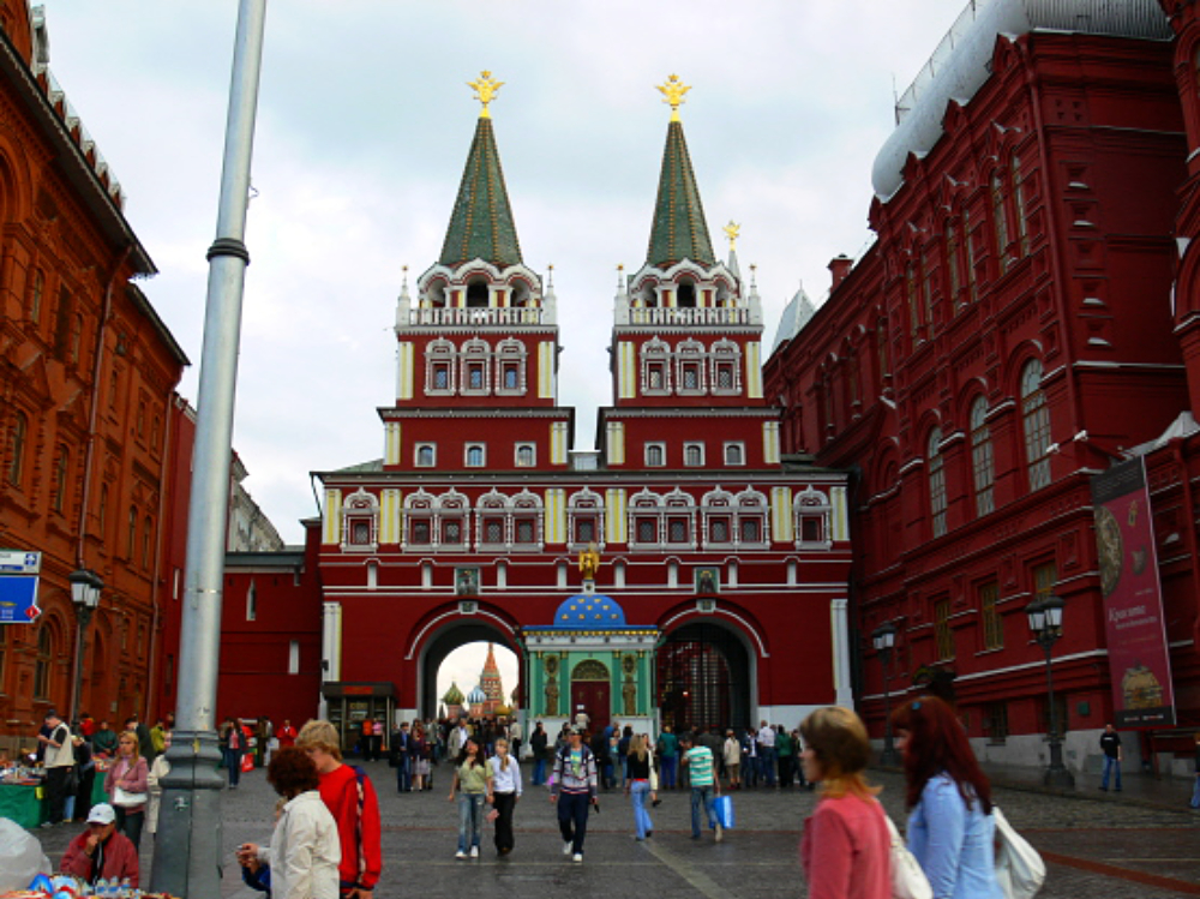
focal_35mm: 35
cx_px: 600
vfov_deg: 40.7
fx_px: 1213
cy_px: 450
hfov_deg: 52.6
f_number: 4
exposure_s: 1/50
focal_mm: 7.4
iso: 80
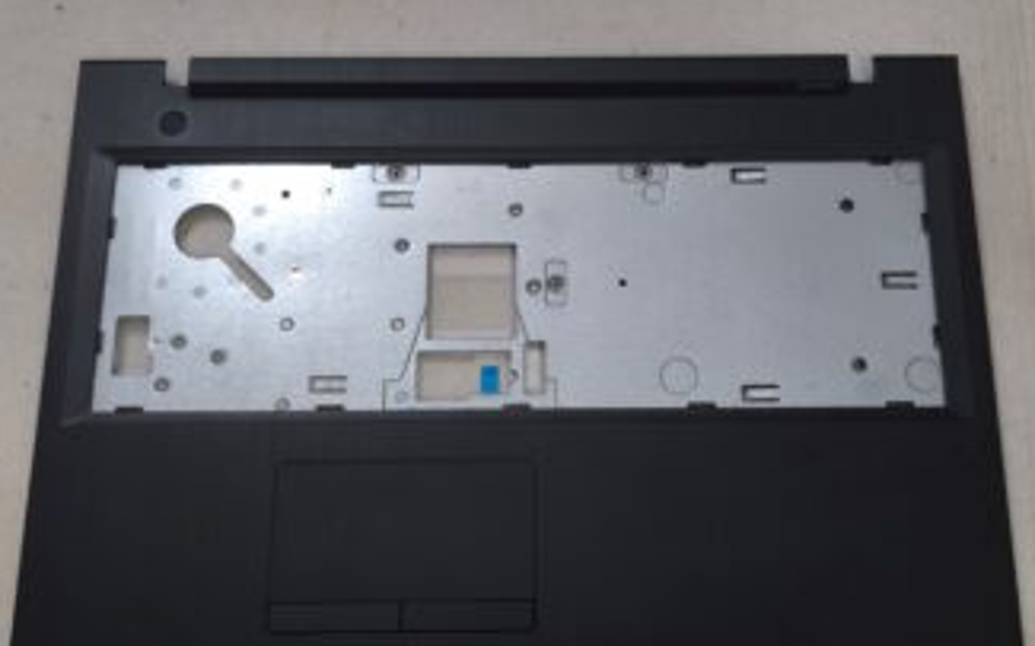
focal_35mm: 40
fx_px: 1128
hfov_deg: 49.3
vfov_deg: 31.9
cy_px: 377
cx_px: 522
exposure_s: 1/50
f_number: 1.6
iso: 320
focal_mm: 6.57
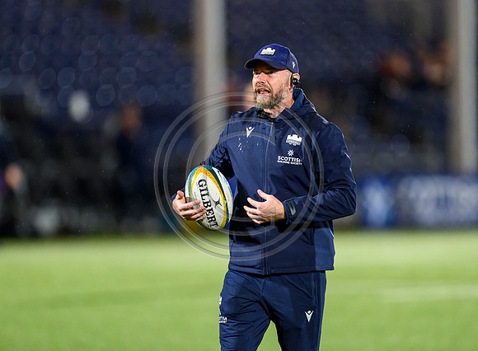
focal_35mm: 499
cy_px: 177
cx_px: 282
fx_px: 6840
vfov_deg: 2.9
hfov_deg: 4.0
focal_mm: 400
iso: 5000
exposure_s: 1/640
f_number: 2.8
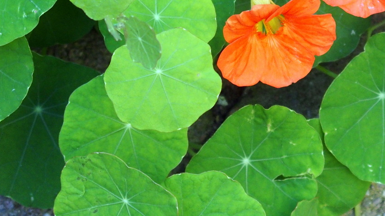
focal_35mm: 311
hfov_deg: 6.9
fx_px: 3175
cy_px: -8
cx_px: 345
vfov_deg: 3.9
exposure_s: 1/160
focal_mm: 31.8
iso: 320
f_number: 2.8
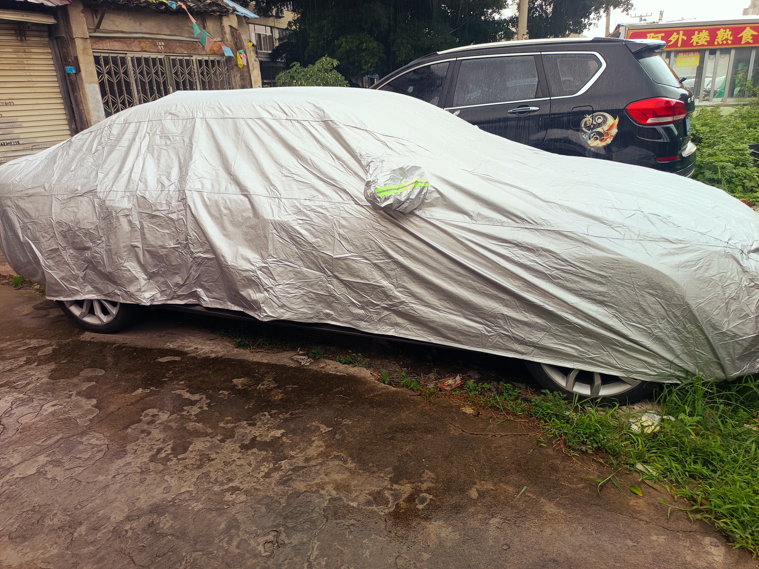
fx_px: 526
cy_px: 284
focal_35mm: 24
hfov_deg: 71.6
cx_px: 380
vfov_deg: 56.8
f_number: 1.7
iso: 97
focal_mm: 5.31
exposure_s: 1/60
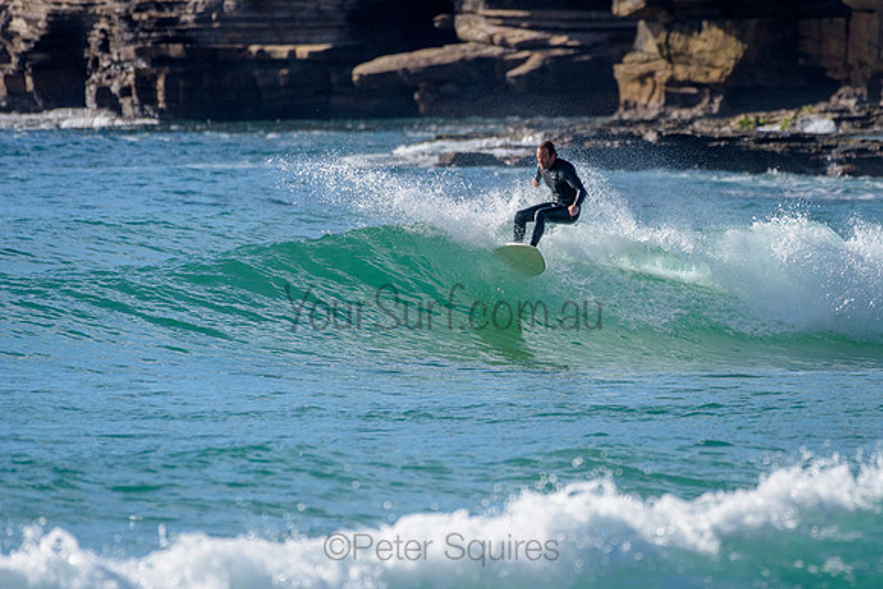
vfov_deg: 2.2
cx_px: 541
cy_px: 276
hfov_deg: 3.4
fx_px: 15034
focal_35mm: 613
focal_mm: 500
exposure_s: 1/3200
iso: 320
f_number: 5.6
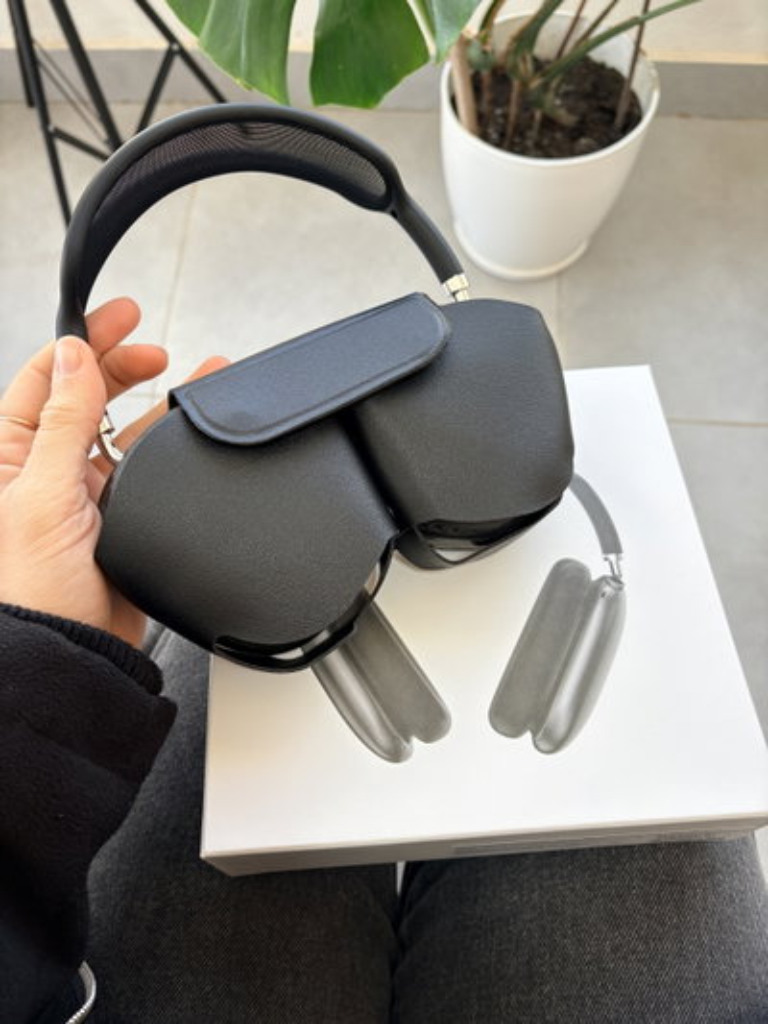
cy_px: 512
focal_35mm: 26
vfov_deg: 67.3
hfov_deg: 53.1
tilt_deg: -68.3
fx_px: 769
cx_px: 384
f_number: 1.6
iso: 64
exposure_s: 1/122
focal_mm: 5.96
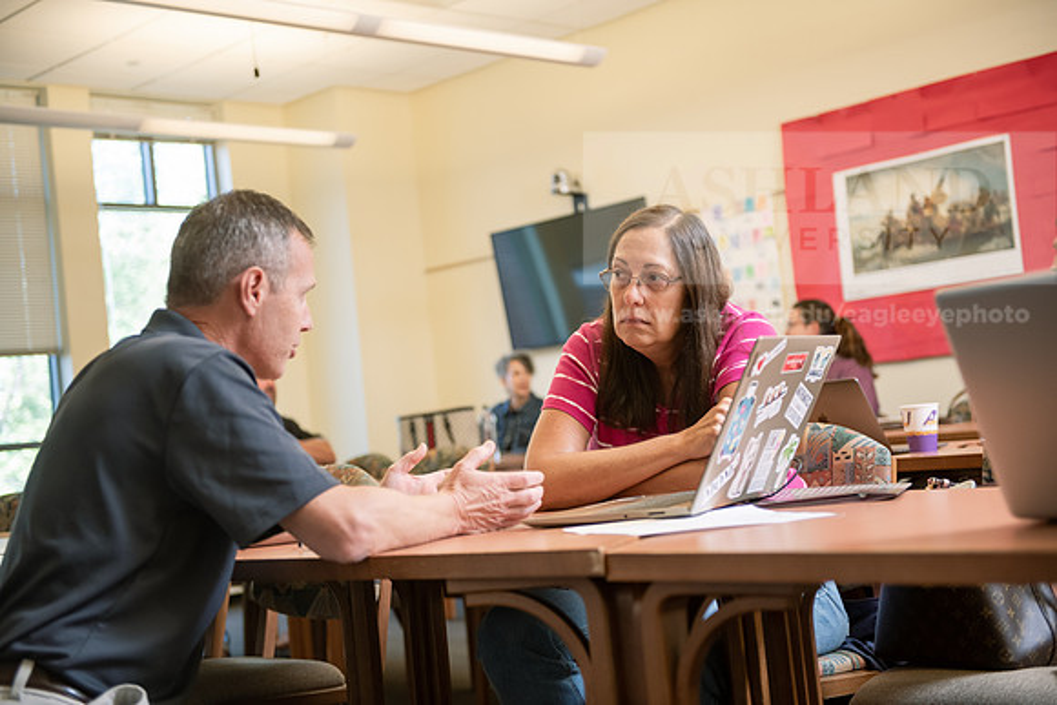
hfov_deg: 38.2
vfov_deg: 26.0
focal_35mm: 52
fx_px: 1527
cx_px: 528
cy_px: 352
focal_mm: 52
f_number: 2.8
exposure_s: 1/200
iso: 800
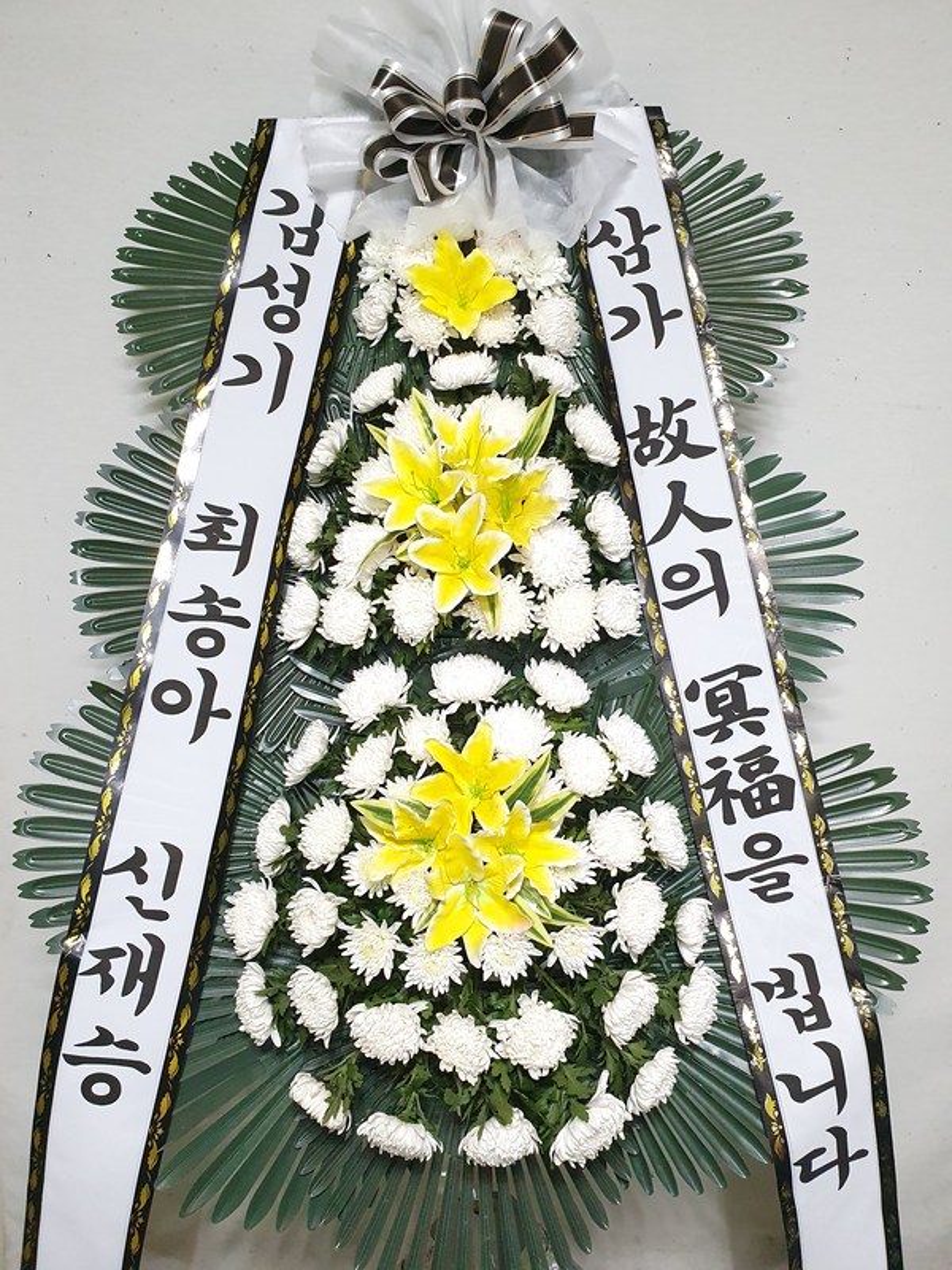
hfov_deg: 53.1
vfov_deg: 67.3
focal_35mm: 26
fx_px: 953
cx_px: 476
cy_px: 635
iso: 500
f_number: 2.4
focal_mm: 4.32
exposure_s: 1/40
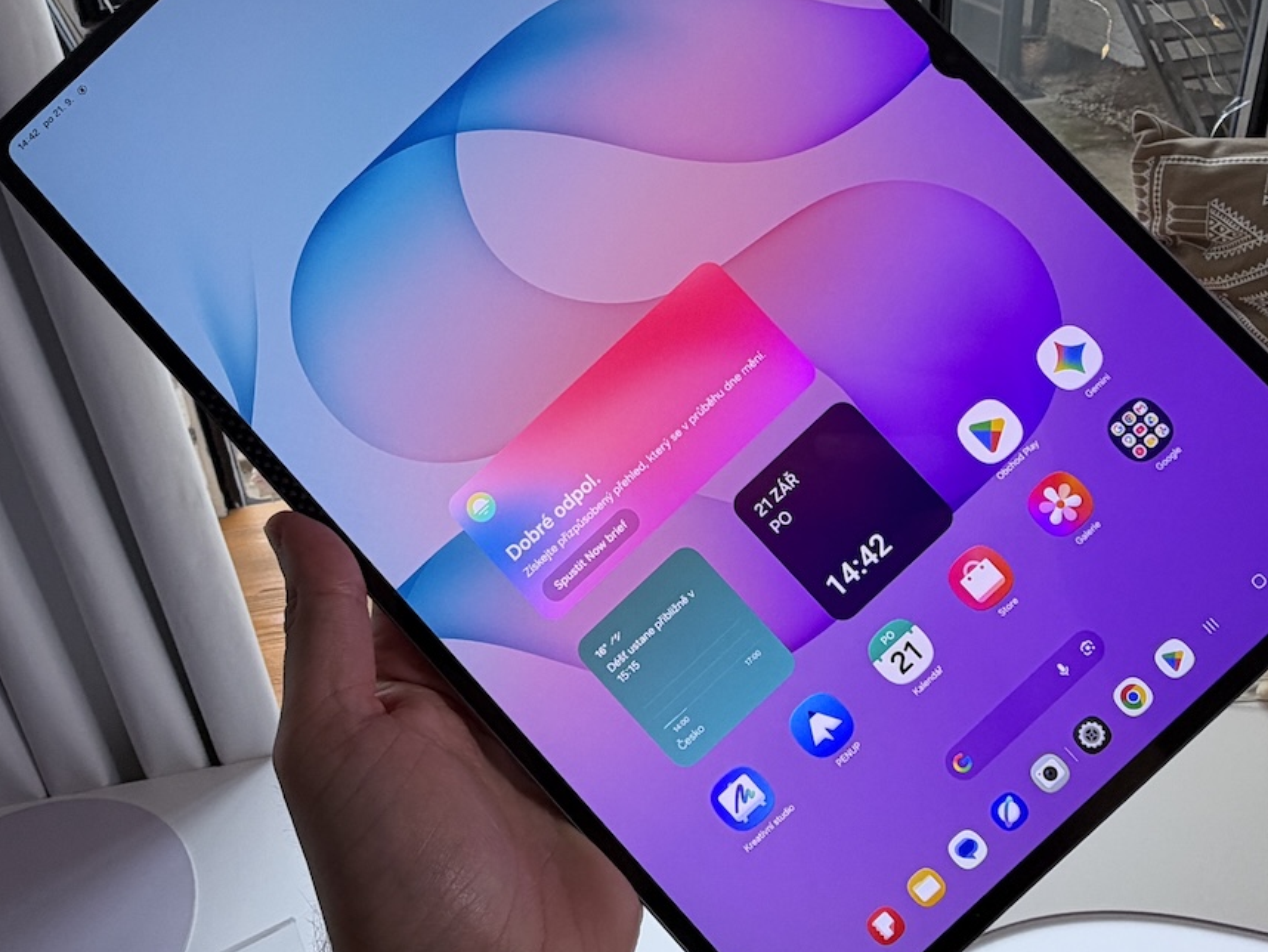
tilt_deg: -28.9
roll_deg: +5.7
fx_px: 1136
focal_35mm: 31
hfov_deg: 58.3
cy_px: 342
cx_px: 613
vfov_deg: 45.0
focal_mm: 2.22
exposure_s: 1/120
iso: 50
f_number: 2.2
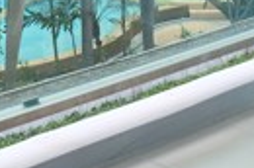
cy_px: -170
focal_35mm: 111
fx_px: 781
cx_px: 18
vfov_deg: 11.1
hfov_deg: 18.1
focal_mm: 16
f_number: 4
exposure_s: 1/300
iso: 400
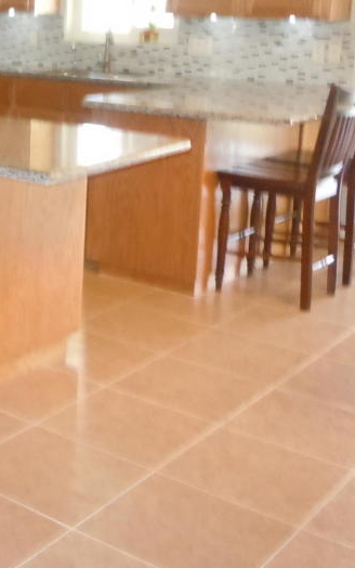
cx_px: -123
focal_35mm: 58
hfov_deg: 20.2
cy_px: 157
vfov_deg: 34.5
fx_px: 897
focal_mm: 5
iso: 640
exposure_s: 1/25
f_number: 3.7
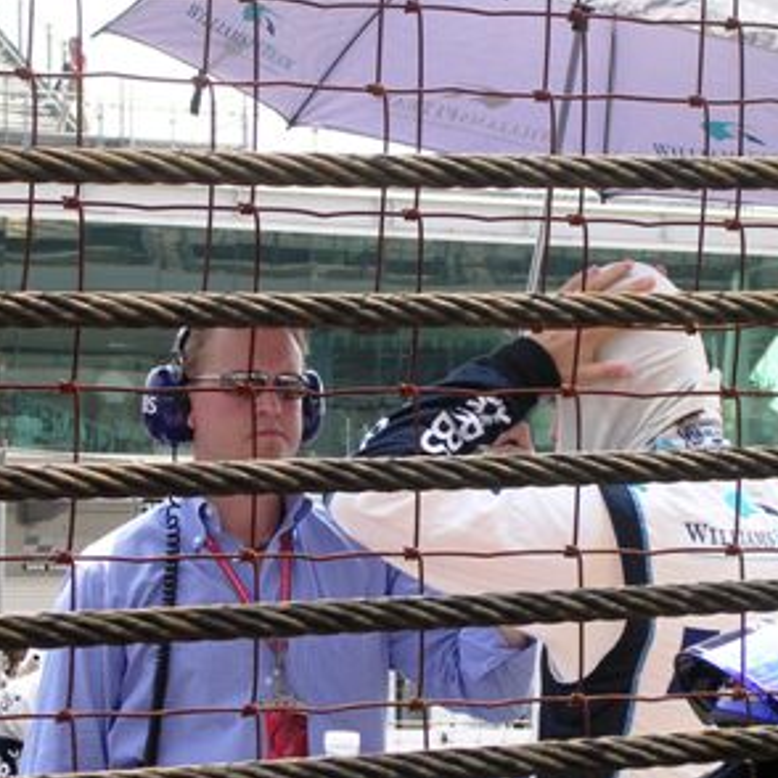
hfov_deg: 11.3
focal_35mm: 155
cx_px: 487
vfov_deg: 11.3
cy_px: 418
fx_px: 3941
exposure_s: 1/168
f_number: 4.9
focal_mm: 17.4
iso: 100
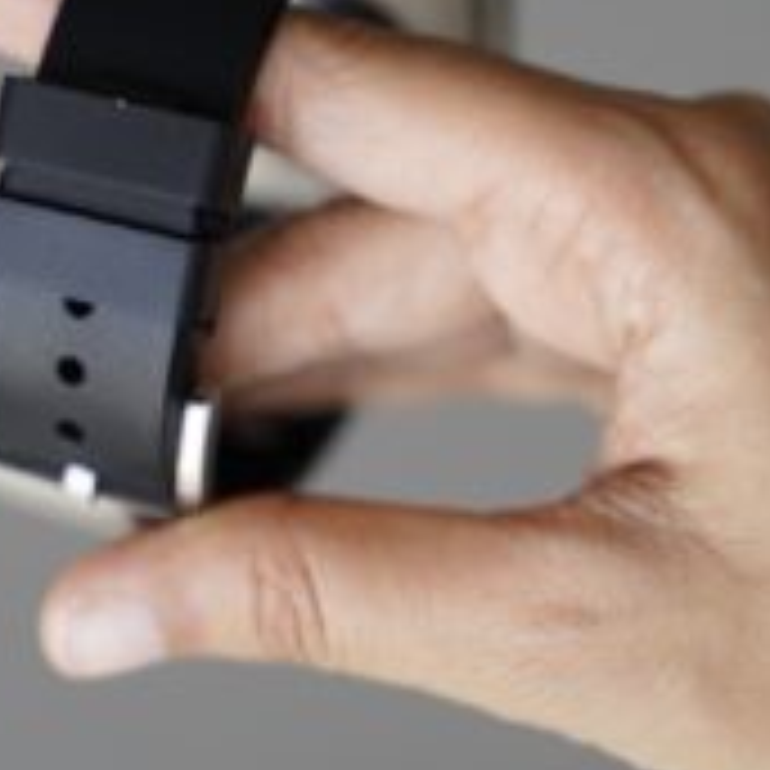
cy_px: 254
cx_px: 185
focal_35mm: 149
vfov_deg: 11.7
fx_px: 3750
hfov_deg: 11.7
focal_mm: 75
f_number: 4
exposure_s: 1/80
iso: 200
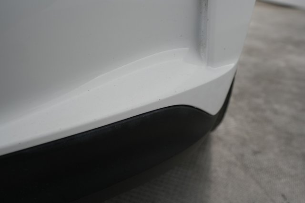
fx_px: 237
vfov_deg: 46.4
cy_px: 102
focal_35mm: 28
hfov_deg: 65.5
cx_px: 152
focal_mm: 28
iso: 1250
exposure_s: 1/100
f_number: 4.5
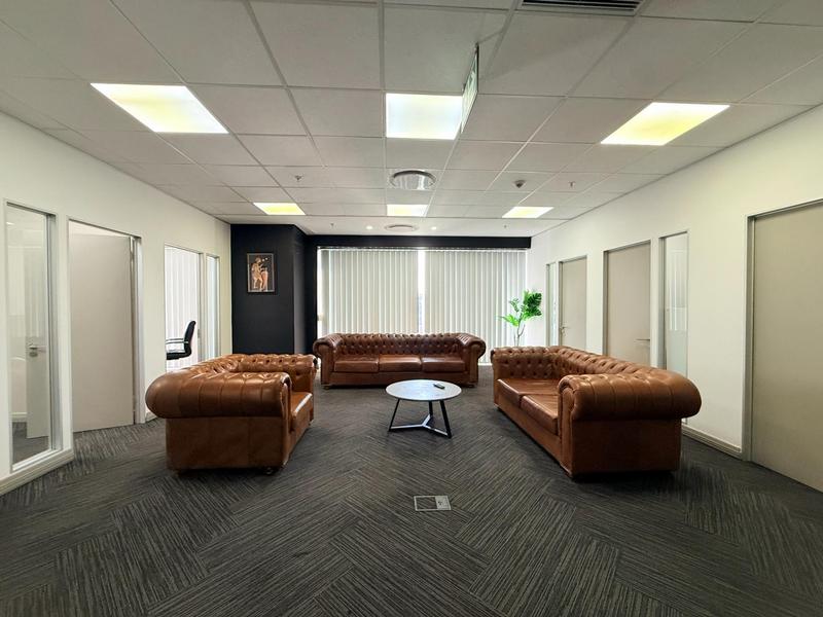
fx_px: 333
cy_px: 308
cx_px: 412
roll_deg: +0.5
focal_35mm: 14
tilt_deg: -0.9
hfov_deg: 102.1
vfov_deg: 85.7
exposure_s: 1/100
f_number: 2.2
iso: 250
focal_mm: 2.22
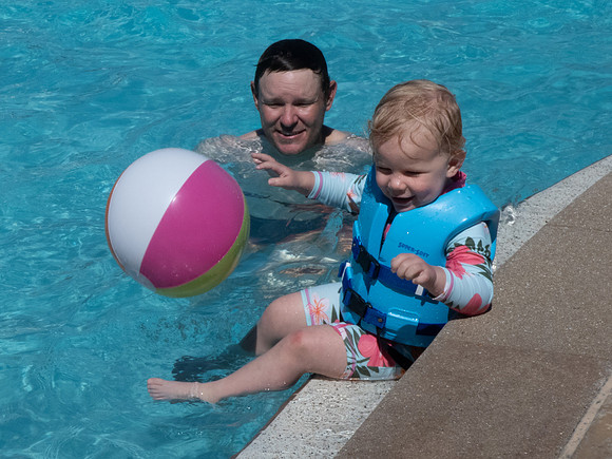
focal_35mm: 105
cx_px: 226
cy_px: 289
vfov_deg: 14.1
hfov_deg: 18.7
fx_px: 1854
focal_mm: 11.7
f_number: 8
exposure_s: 1/500
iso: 80
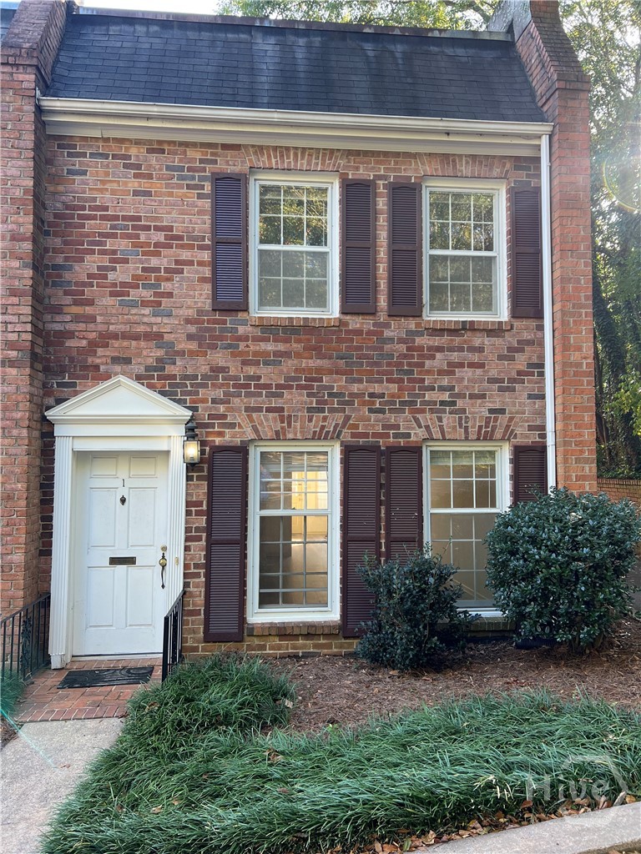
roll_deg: -0.4
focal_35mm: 26
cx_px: 320
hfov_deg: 53.1
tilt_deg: +3.4
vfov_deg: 67.3
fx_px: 642
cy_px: 427
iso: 64
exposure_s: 1/156
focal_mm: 5.7
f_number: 1.5
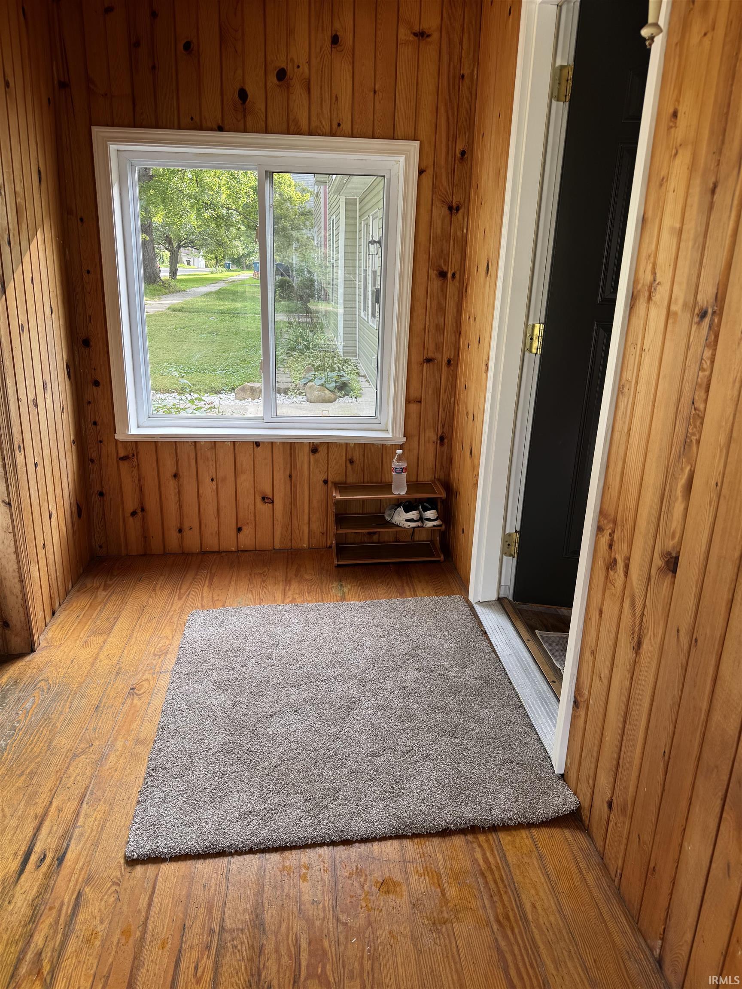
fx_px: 686
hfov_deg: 56.8
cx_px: 371
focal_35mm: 24
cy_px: 494
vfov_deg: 71.6
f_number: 1.78
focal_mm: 6.76
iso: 80
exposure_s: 1/121
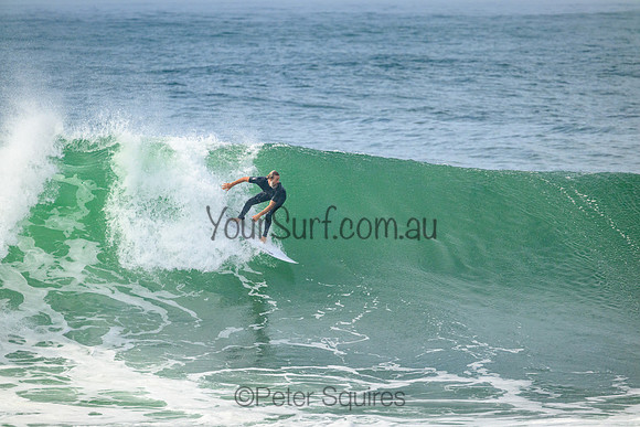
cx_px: 320
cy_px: 214
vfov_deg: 2.3
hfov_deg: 3.5
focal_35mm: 590
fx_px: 10491
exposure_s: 1/2500
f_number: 11
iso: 1000
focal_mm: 590
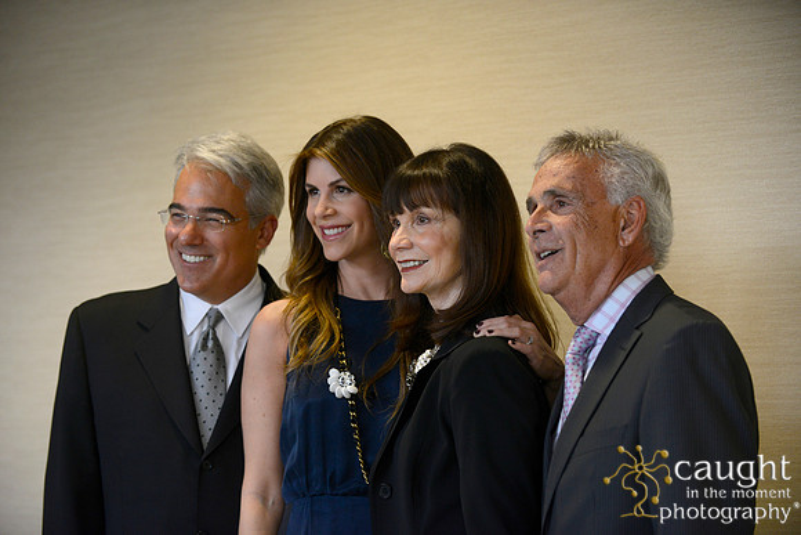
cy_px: 268
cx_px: 400
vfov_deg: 13.4
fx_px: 2270
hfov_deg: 20.0
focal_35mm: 102
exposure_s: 1/100
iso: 1250
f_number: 3.2
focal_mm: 102
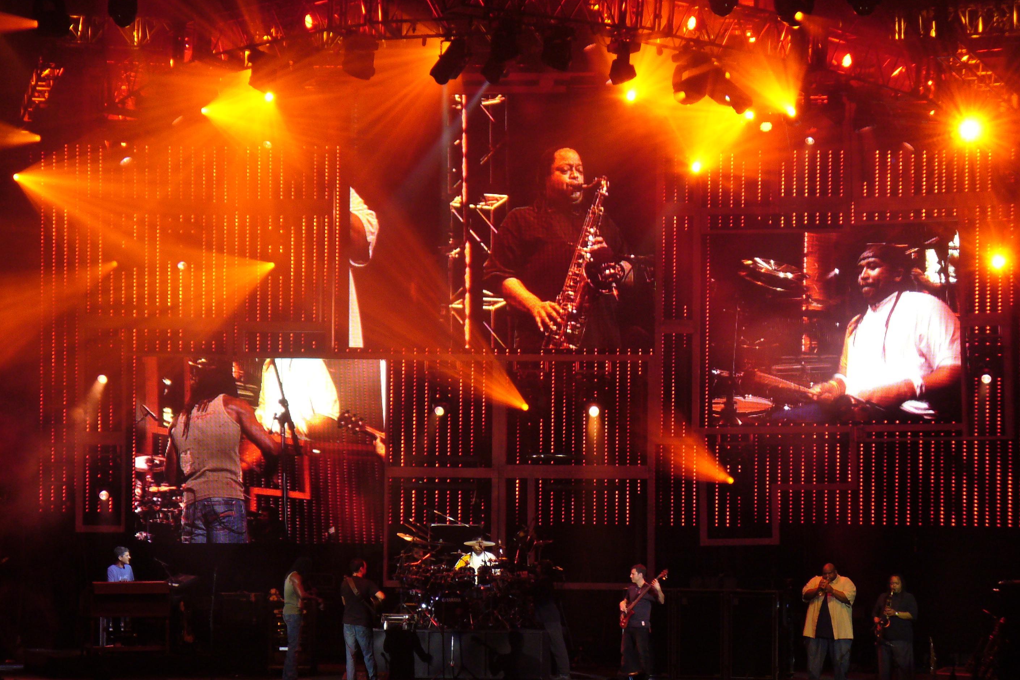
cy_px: 343
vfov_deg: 9.0
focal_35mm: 153
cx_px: 510
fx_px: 4335
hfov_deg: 13.4
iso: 160
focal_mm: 24.3
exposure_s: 1/30
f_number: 3.9
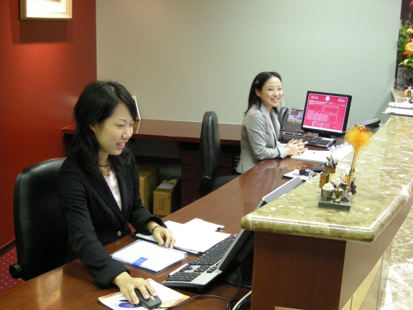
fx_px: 585
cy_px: 155
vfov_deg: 29.7
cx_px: 206
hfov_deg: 38.9
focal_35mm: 49
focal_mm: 7.9
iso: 400
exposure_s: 1/15.2
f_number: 3.2
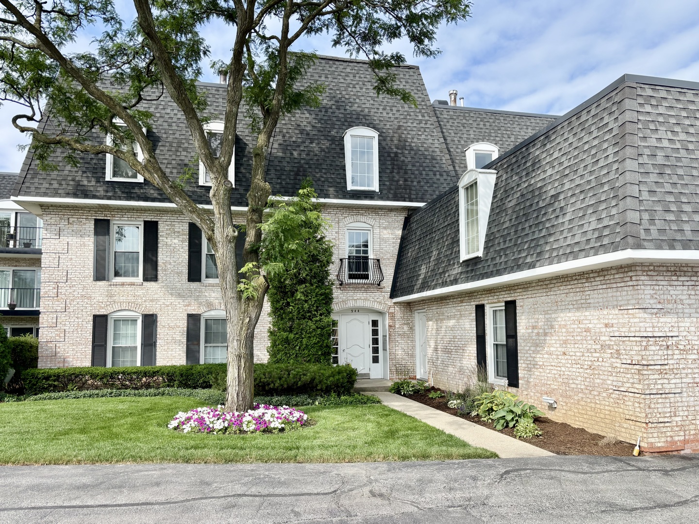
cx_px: 350
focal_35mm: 26
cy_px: 262
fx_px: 525
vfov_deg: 53.1
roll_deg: +0.2
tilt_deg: +7.9
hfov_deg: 67.3
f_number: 1.6
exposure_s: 1/2024
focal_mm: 5.96
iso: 50
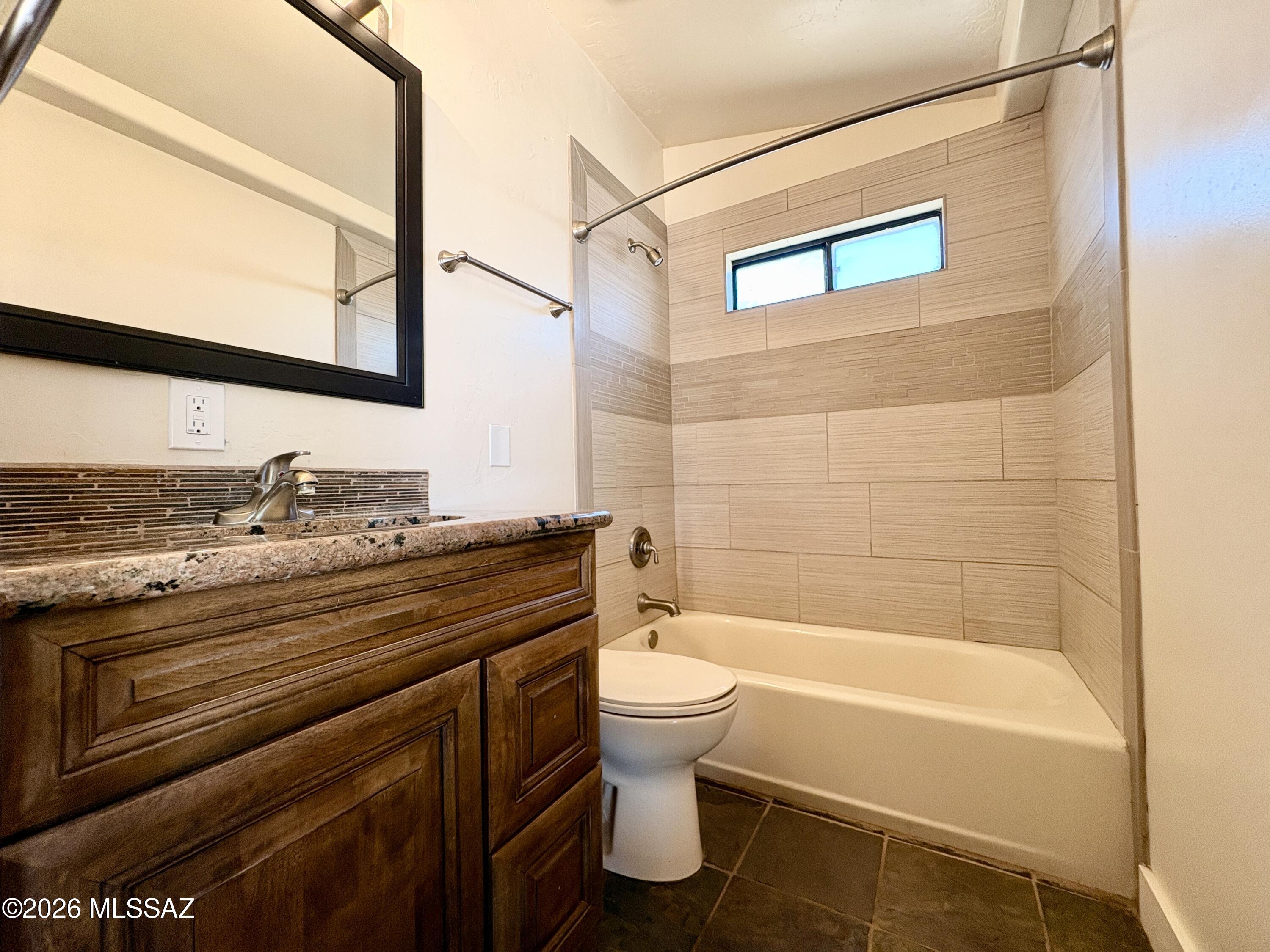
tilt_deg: +1.0
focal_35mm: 14
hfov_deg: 102.1
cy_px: 476
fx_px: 514
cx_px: 635
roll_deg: +1.7
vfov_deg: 85.7
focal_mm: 2.22
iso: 200
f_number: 2.2
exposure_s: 1/60
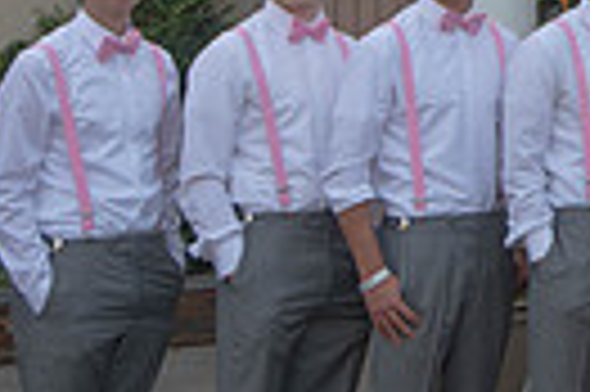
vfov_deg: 9.5
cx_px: 964
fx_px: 2324
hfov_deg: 13.4
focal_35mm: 142
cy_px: -90
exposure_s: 1/80
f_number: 5
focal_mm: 32
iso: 100
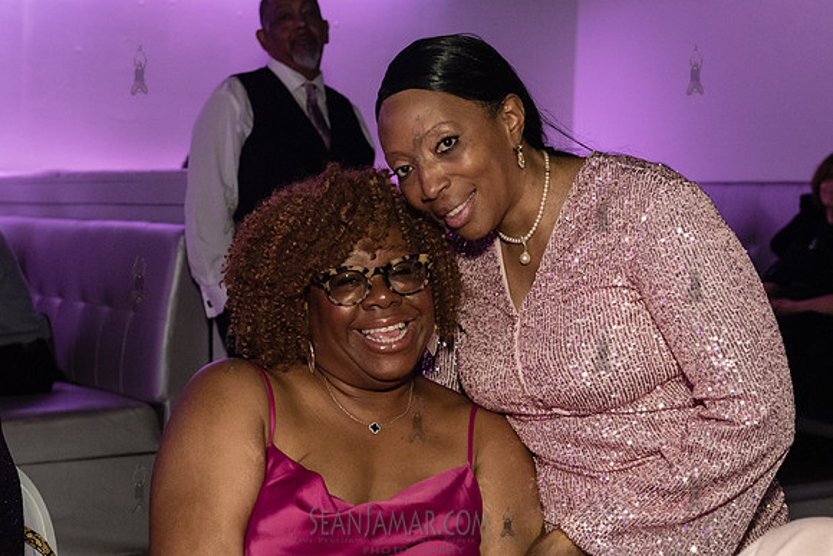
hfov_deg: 29.9
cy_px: 360
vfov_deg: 20.2
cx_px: 470
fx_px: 1557
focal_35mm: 67
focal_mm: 52
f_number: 4.5
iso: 4000
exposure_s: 1/200
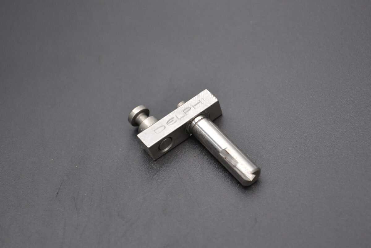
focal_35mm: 82
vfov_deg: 16.6
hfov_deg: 24.6
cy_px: 124
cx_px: 186
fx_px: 850
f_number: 5.6
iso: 500
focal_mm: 55
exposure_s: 1/60
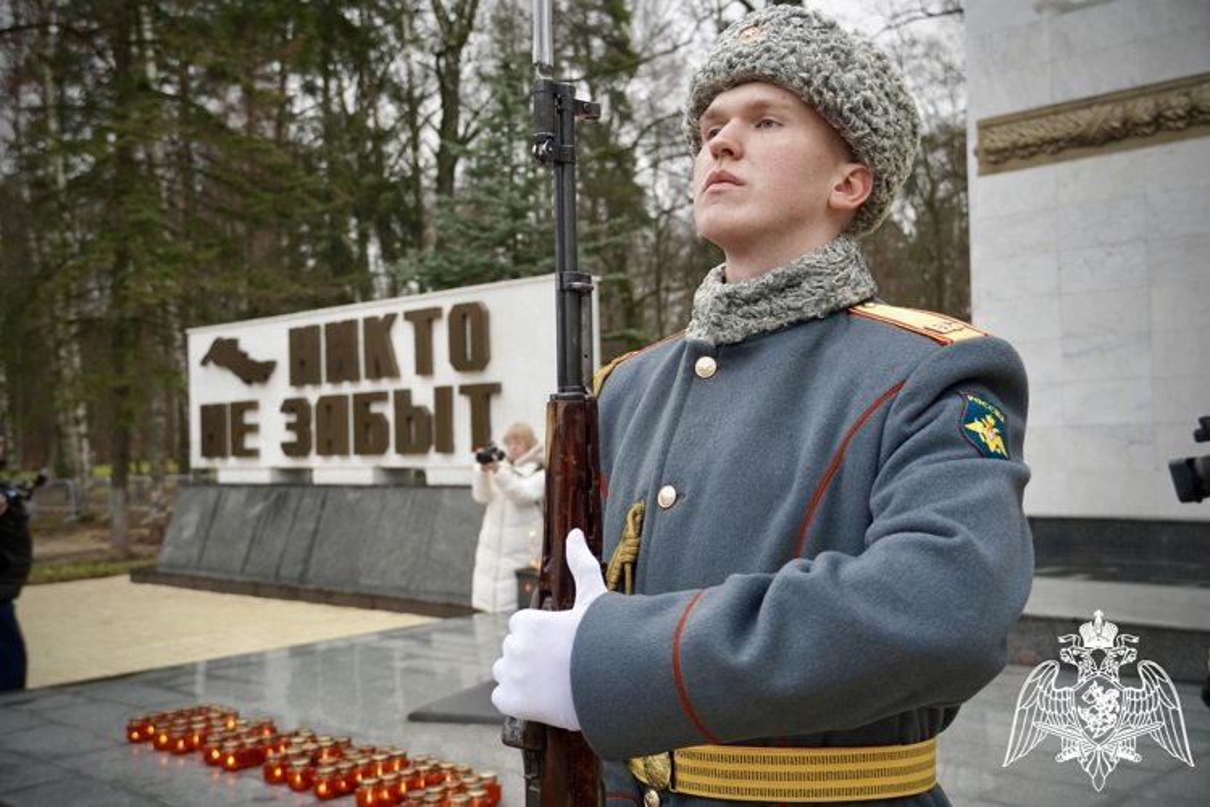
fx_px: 1311
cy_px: 404
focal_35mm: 39
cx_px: 605
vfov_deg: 34.2
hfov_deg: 49.6
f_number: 4
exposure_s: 1/160
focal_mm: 26
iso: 400
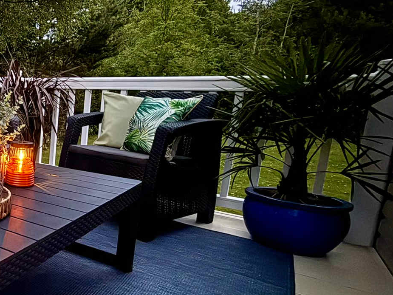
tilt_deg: -9.2
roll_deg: -2.1
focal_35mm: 31
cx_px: -37
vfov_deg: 45.5
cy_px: 150
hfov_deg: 44.7
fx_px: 352
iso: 1000
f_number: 2.2
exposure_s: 1/12
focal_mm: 2.22
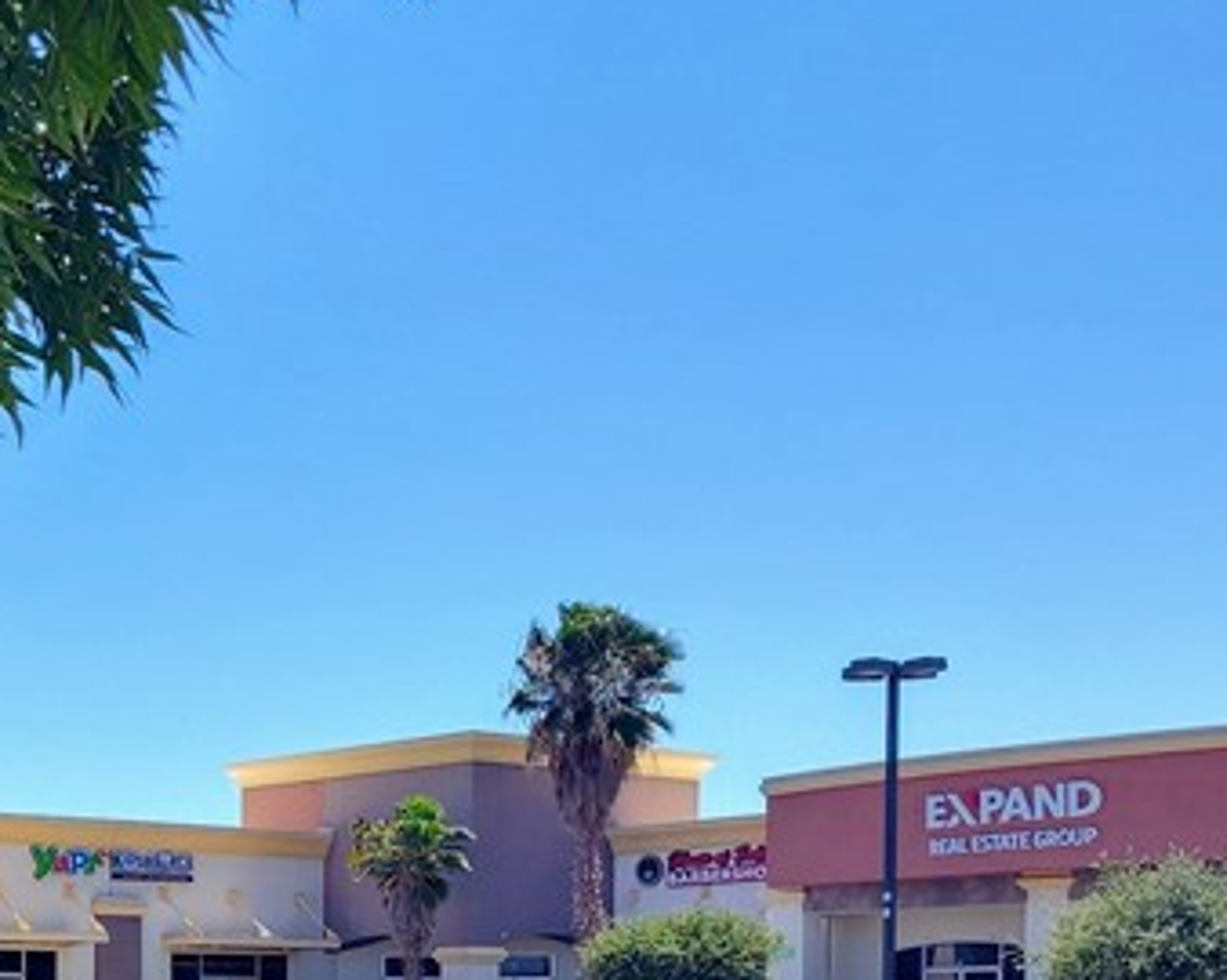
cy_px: 1063
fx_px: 2468
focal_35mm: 68
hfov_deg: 26.3
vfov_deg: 21.4
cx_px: -25
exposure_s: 1/1882
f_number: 1.8
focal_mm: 5.56
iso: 100
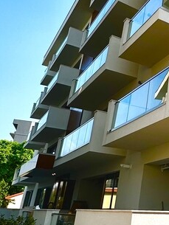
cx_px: 224
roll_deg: -2.4
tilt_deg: +22.5
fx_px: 306
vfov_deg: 40.3
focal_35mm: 47
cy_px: 93
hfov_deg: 26.1
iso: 40
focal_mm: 2.22
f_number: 2.2
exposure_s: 1/1033
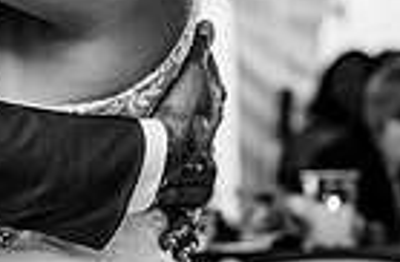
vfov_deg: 3.8
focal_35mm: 356
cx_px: -15
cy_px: -92
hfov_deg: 5.8
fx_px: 3933
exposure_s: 1/200
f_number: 4
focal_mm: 75
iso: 400
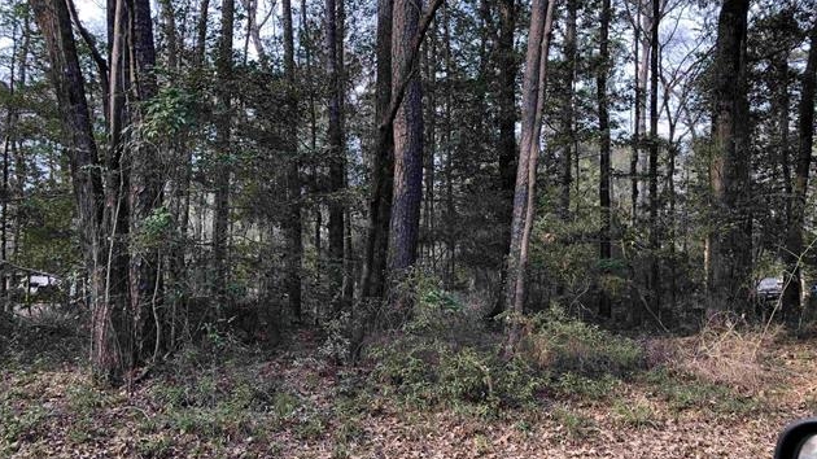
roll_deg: +0.0
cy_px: 289
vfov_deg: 37.5
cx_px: 403
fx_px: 671
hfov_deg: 62.6
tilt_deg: +2.0
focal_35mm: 31
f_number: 1.8
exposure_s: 1/120
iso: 32
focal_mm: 3.99
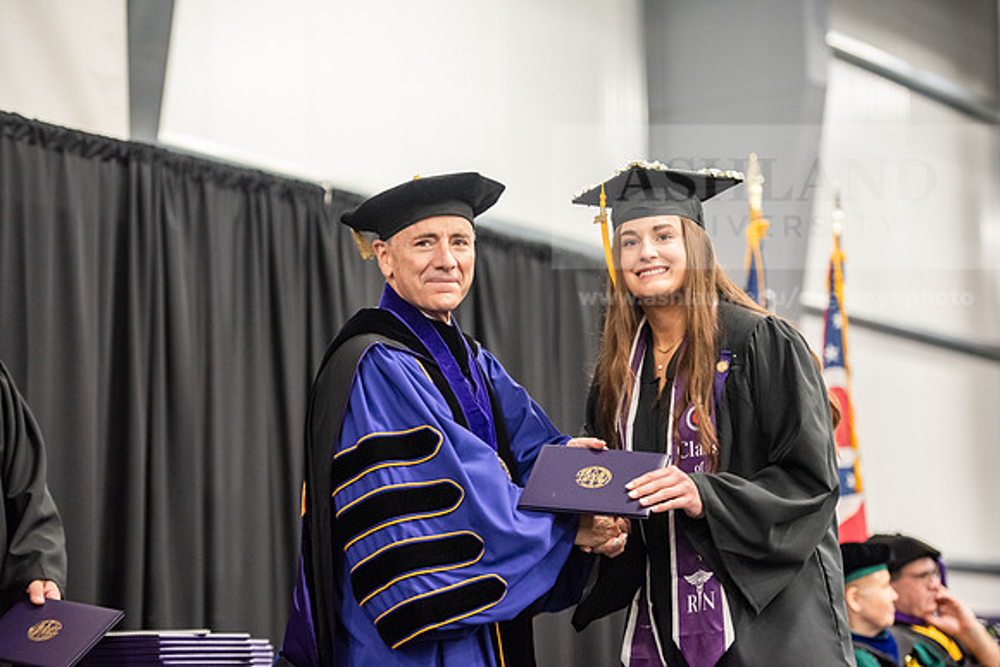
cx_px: 500
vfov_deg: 13.7
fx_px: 2778
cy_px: 334
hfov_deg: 20.4
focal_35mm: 100
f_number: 3.2
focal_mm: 100
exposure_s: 1/200
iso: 3200
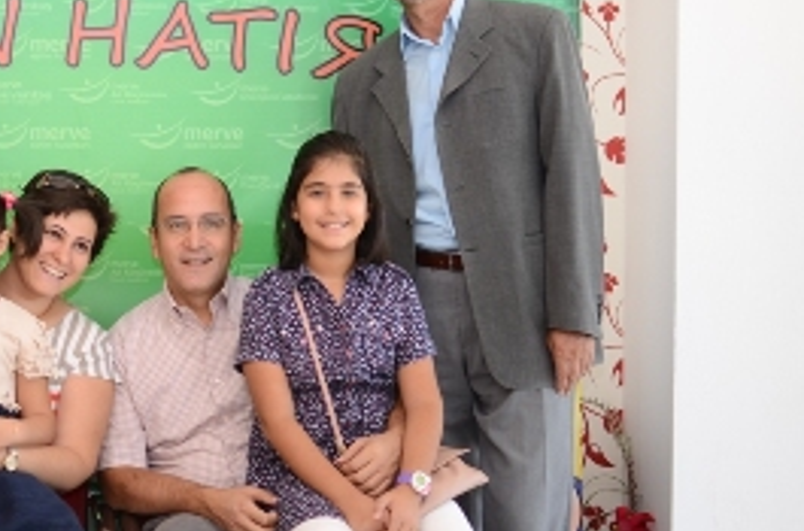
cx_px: 133
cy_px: 187
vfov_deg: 15.3
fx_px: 1978
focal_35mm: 89
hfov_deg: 22.6
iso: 100
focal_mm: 35
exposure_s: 1/160
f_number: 1.8
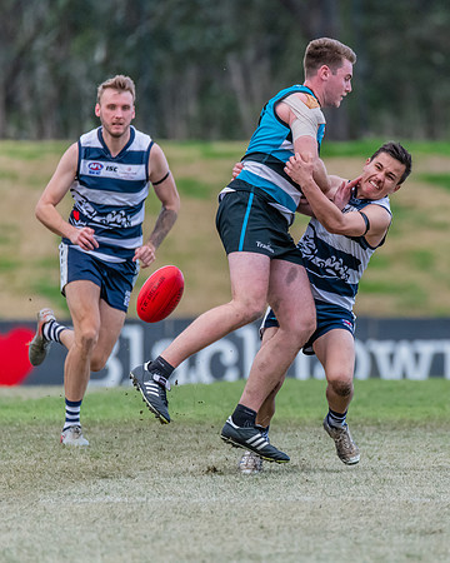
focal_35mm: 783
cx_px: 354
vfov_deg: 2.5
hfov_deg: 2.0
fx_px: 13030
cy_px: 281
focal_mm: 550
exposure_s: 1/2000
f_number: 6.3
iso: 3200
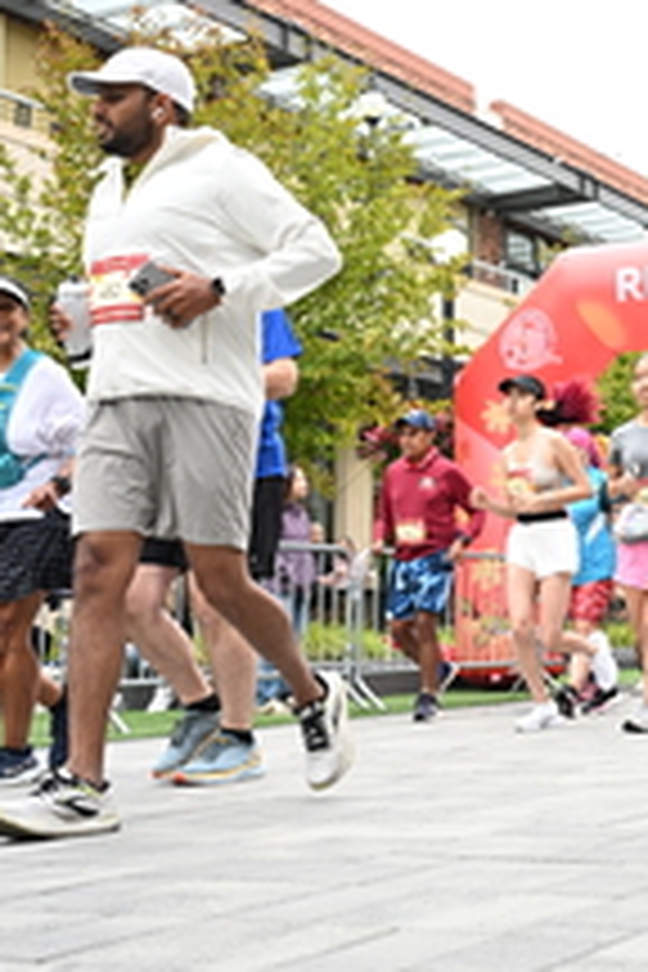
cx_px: 758
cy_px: 328
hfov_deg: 20.9
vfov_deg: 32.6
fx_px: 1647
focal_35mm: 61
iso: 2000
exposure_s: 1/640
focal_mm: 24
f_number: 4
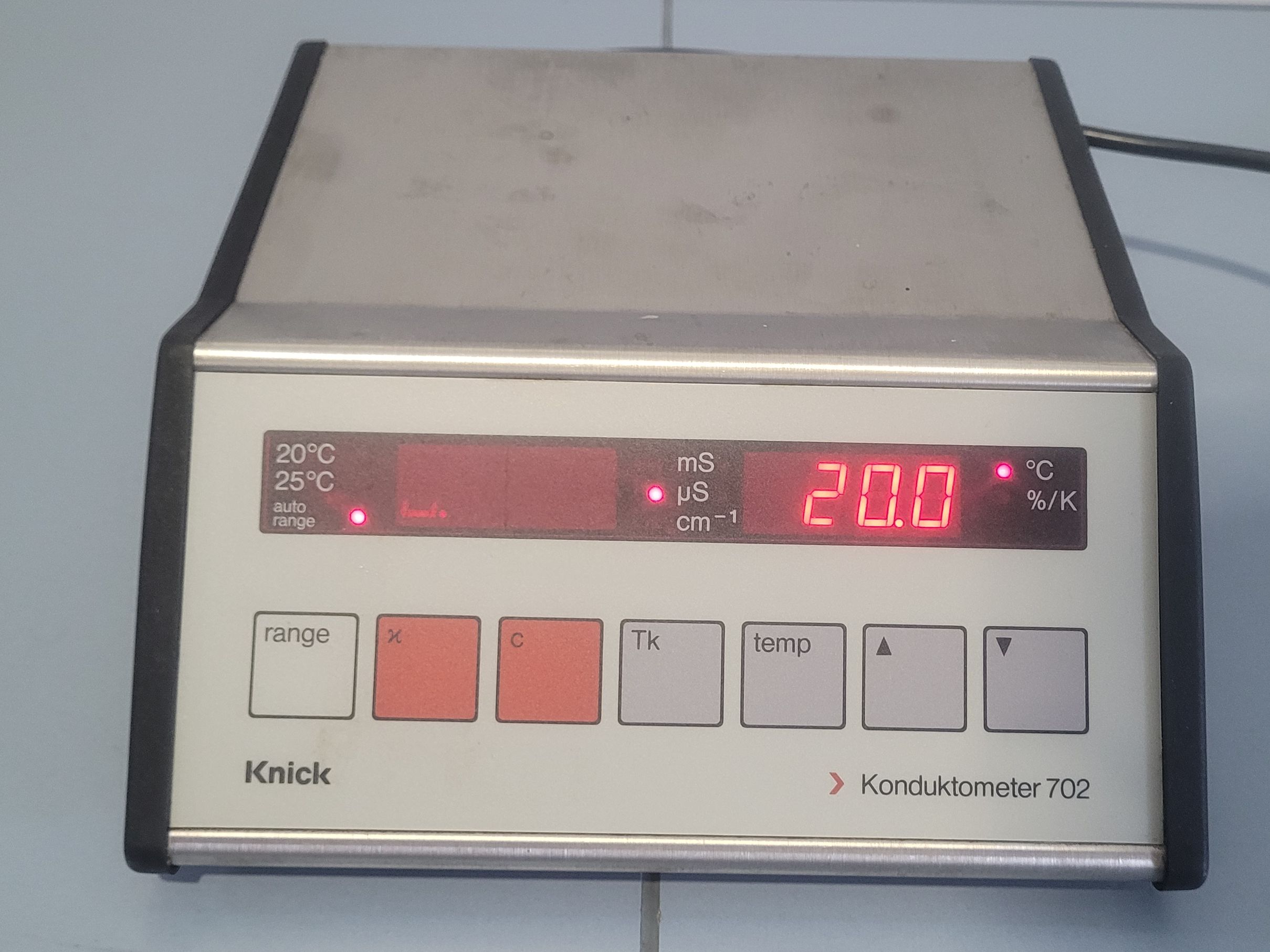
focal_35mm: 26
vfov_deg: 53.1
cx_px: 635
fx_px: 954
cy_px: 476
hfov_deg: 67.3
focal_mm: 5.4
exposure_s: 1/100
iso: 250
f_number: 1.8
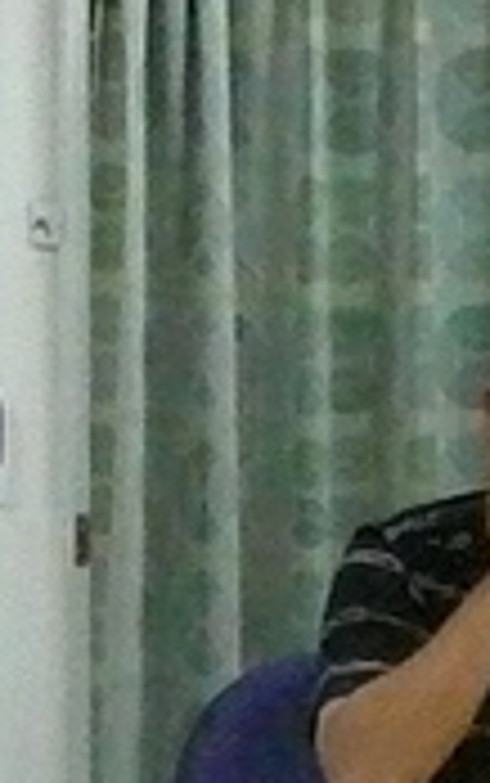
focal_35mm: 299
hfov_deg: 4.4
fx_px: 6378
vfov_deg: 7.0
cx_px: 279
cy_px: 27
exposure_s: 1/100
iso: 400
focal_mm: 5.2
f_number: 2.8
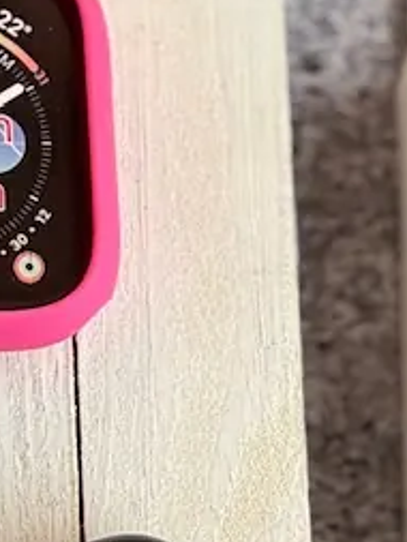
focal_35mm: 389
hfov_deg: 3.8
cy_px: 266
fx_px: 6093
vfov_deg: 5.1
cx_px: -465
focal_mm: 9
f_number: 2.8
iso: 25
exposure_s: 1/114
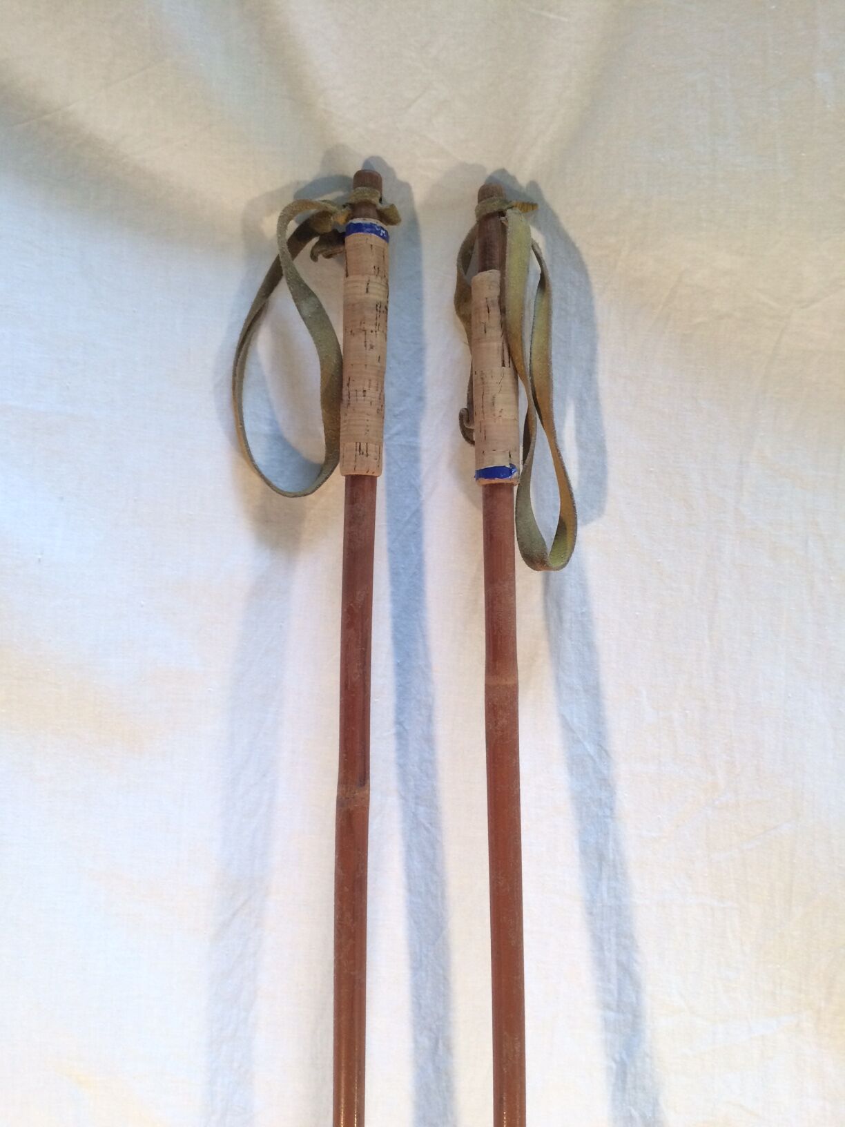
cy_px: 564
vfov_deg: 61.7
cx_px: 422
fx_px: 944
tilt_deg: -10.5
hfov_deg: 48.2
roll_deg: +1.8
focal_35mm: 29
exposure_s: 1/33
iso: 80
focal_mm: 4.15
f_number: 2.2
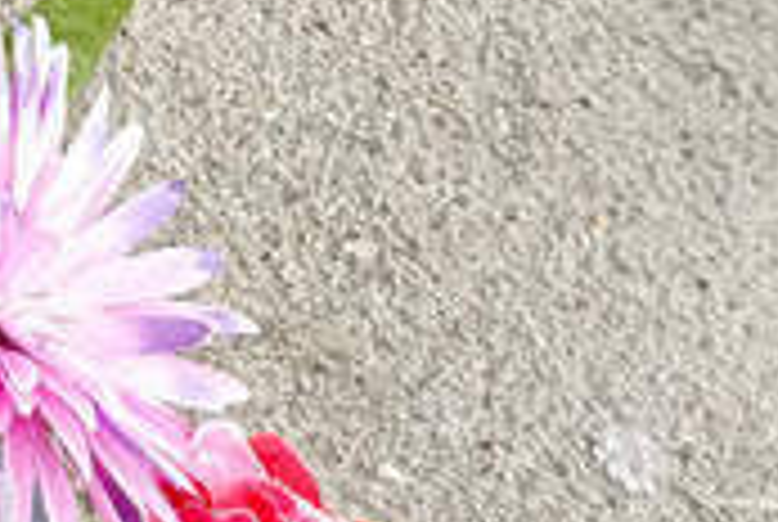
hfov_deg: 15.5
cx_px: -436
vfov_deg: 10.6
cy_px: -486
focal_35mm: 120
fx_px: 2598
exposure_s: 1/312
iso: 110
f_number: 1.69
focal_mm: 4.76
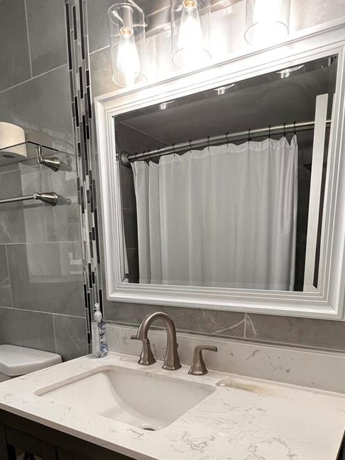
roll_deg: +1.0
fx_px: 319
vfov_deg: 67.7
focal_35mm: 24
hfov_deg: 56.7
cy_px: 337
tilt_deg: -12.5
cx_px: 189
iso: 125
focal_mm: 1.57
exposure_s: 1/120
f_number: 1.8
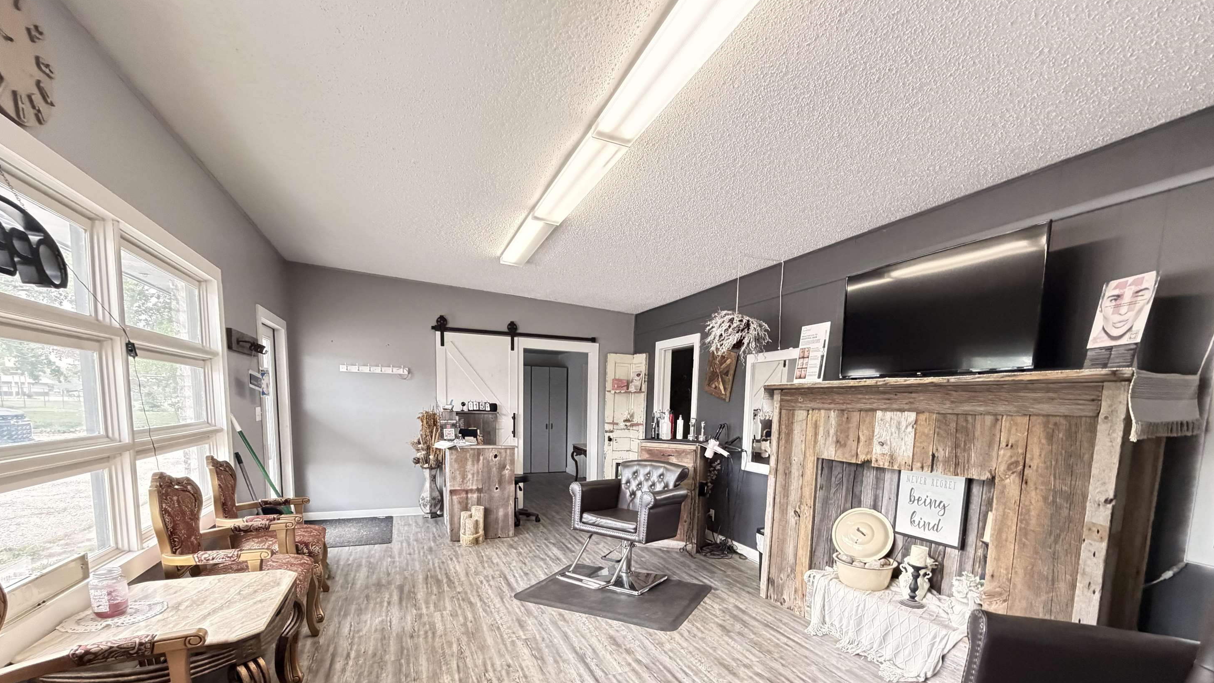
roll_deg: -1.3
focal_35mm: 16
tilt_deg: -6.1
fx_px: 515
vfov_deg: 65.0
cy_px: 465
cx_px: 628
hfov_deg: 99.3
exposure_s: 1/60
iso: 640
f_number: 2.2
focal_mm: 2.22
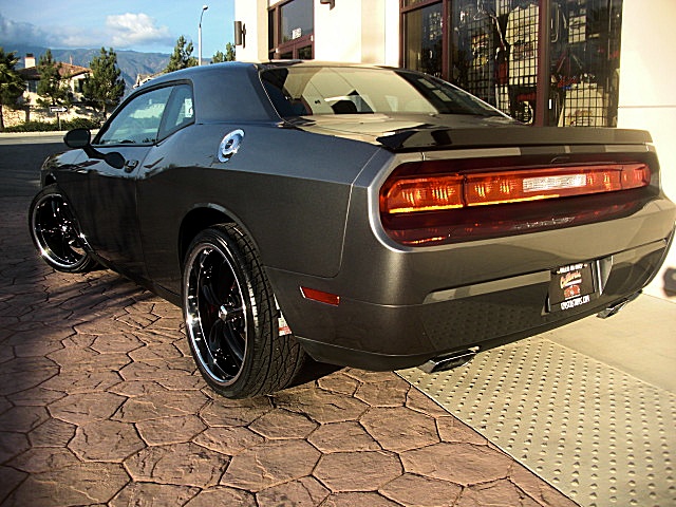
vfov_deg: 39.7
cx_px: 338
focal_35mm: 36
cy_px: 254
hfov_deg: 51.4
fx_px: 703
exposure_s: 1/400
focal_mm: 6.3
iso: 50
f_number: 2.8
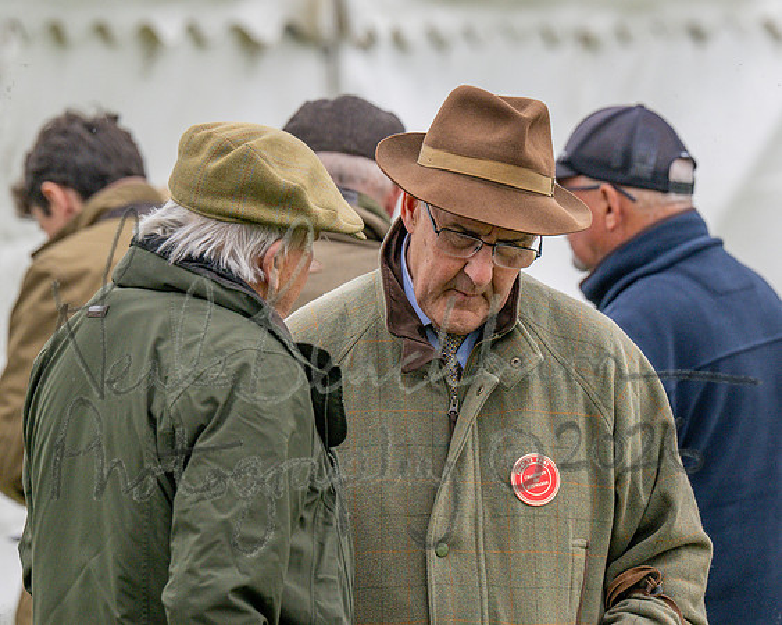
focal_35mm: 356
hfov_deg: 5.4
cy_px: 259
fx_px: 8243
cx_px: 458
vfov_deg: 4.3
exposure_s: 1/2000
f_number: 4
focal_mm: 180
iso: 400
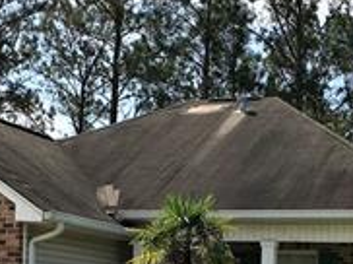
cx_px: 250
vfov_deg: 14.1
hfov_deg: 19.2
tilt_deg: +0.7
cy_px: 305
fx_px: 1039
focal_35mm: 102
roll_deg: -0.7
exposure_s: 1/1508
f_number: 2.2
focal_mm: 4.15
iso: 25
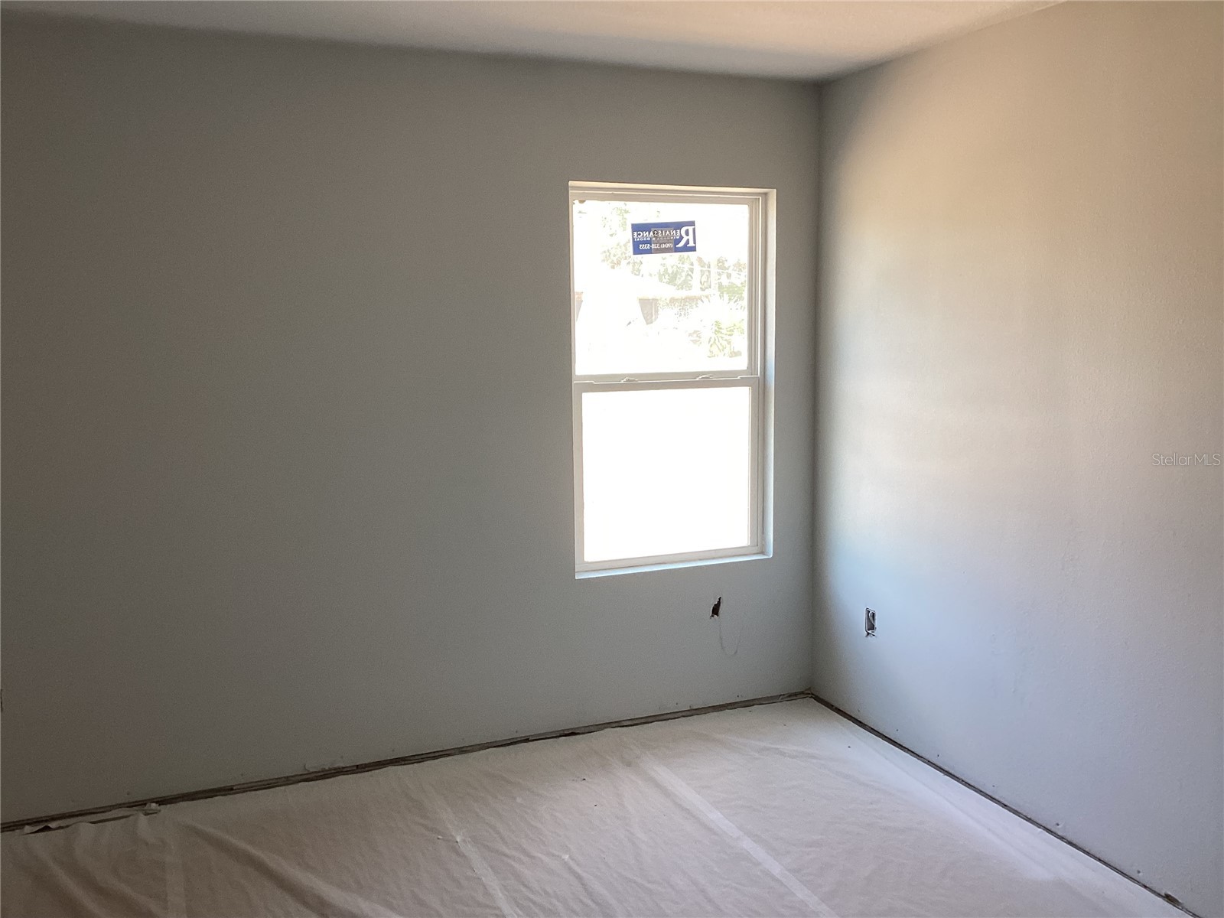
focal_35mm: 31
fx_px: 1096
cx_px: 612
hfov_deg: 58.4
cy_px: 459
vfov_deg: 45.4
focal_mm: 3.3
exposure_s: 1/60
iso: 64
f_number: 2.4
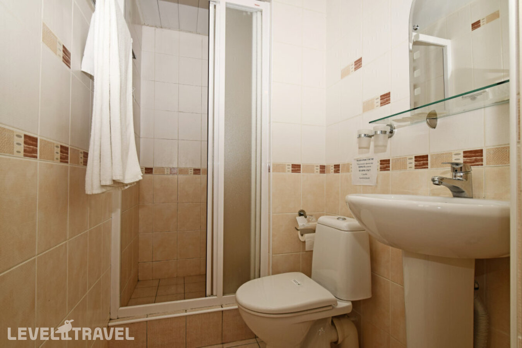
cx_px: 261
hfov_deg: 90.0
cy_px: 174
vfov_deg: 67.4
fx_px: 261
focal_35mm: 18
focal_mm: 12
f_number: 8
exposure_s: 1/60
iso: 100
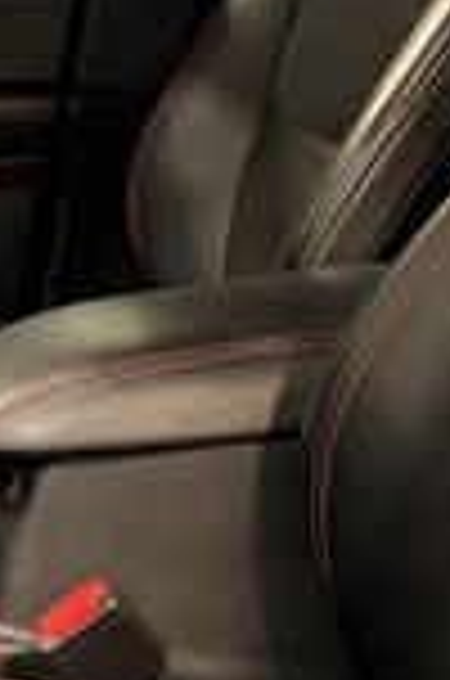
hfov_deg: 12.8
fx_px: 1997
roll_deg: +0.3
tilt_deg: -9.2
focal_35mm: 106
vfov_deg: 19.0
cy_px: 90
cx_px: 50
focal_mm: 6.76
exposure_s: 1/60
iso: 500
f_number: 1.78
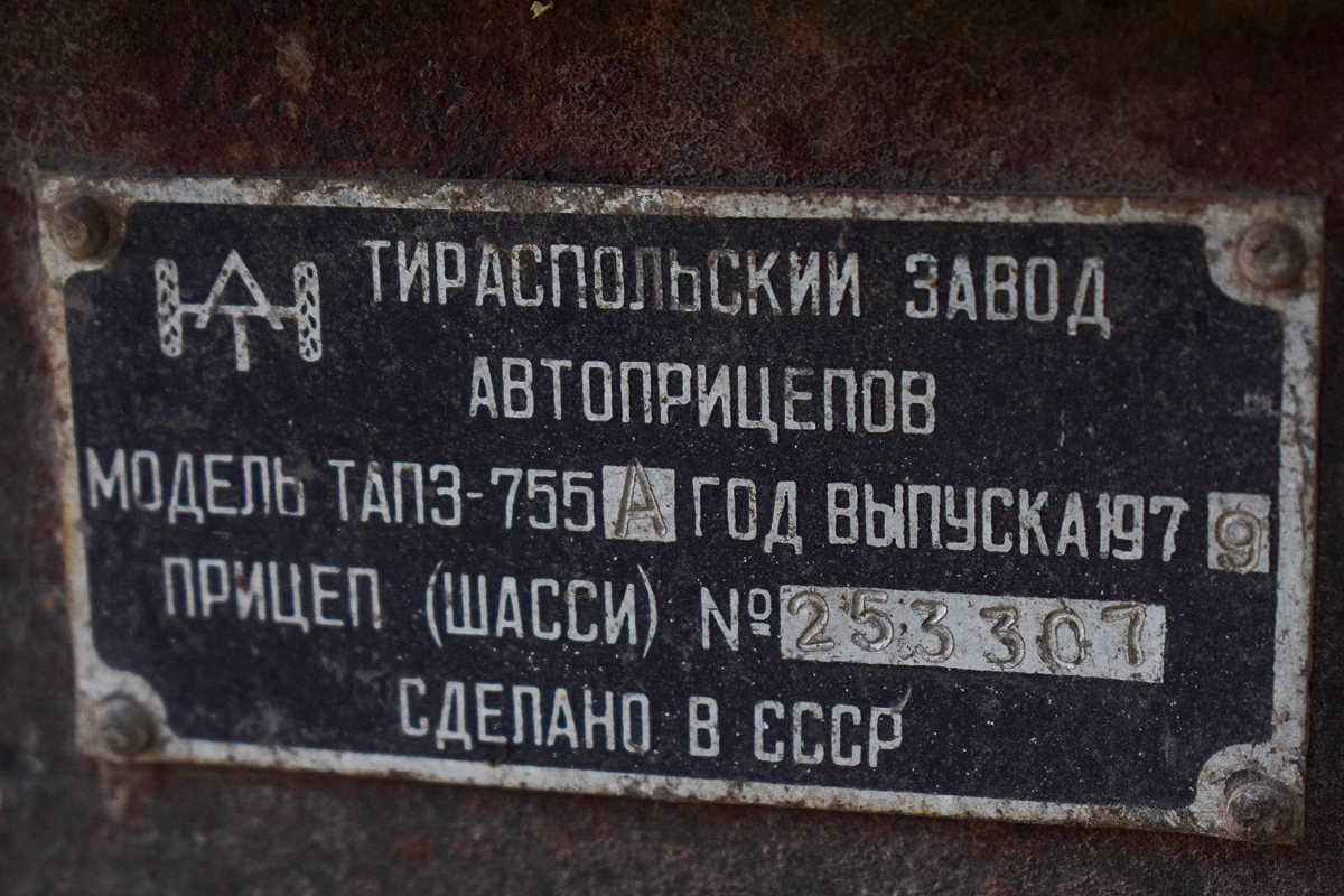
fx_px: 3080
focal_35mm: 82
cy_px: 448
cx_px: 672
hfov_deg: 24.6
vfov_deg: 16.6
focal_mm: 55
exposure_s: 1/320
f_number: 5.6
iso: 400
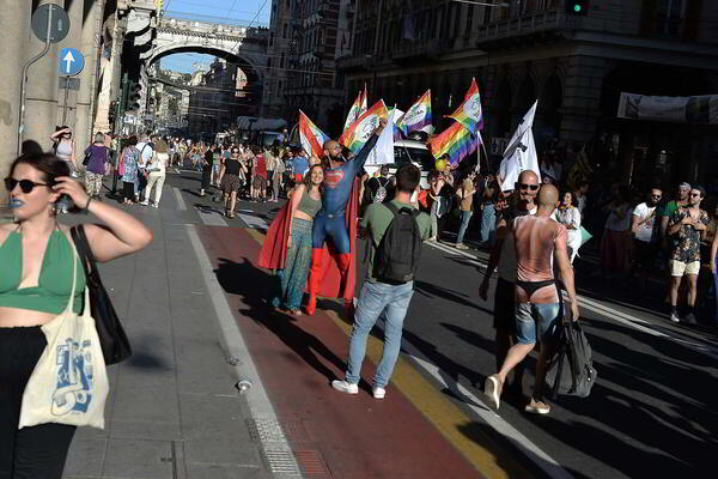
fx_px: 997
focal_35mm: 50
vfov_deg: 27.0
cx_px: 359
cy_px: 240
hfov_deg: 39.6
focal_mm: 50
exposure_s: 1/320
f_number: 6.3
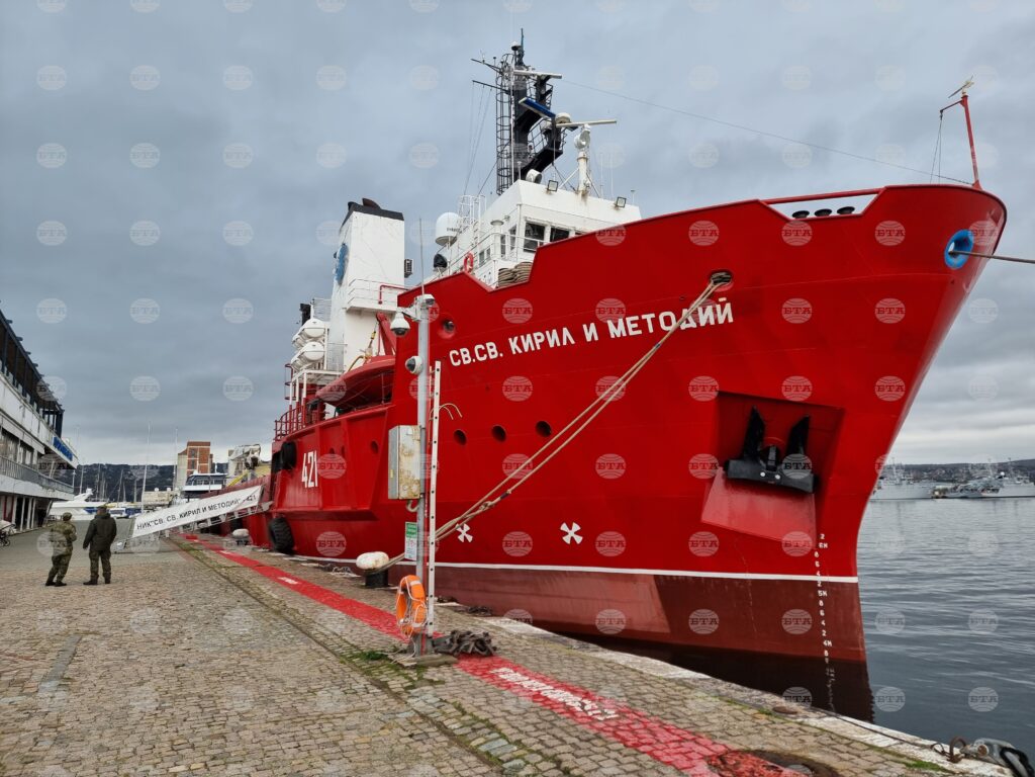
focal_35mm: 24
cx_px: 518
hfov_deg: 71.6
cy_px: 388
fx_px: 718
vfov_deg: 56.8
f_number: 1.8
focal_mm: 6.7
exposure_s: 1/165
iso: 50
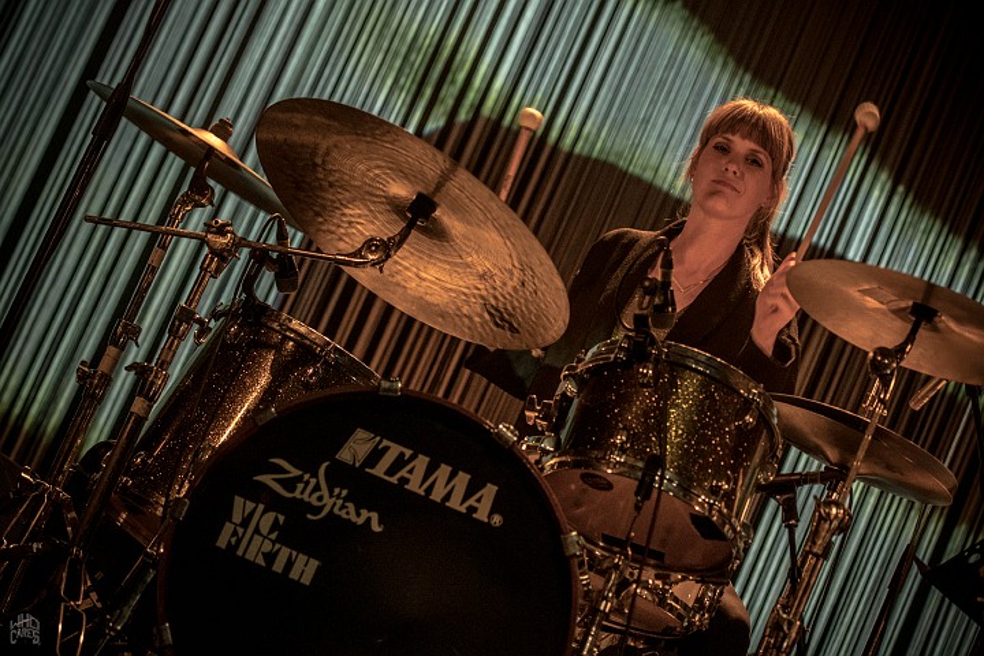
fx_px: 2870
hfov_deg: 19.5
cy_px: 328
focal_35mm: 105
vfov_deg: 13.0
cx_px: 492
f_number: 2.8
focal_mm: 70
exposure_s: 1/80
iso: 2500
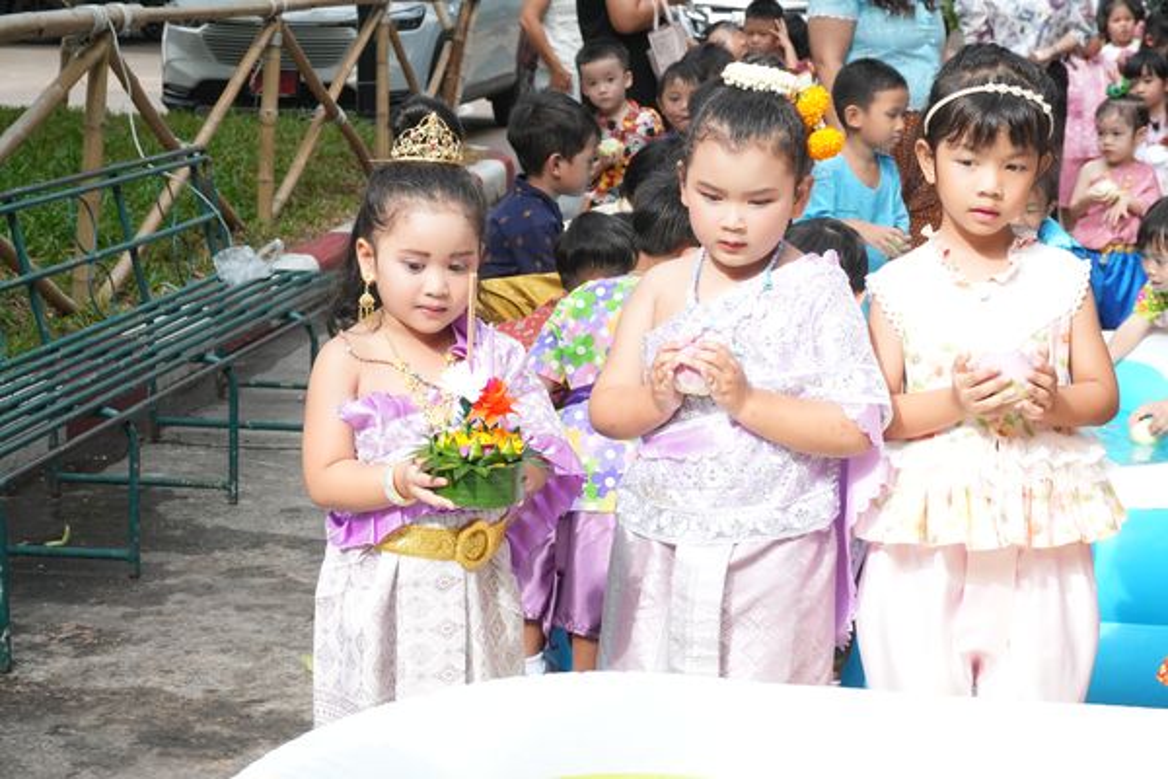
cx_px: 584
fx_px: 2433
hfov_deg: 27.0
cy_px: 390
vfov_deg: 18.2
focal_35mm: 75
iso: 1000
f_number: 9
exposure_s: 1/320
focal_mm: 50
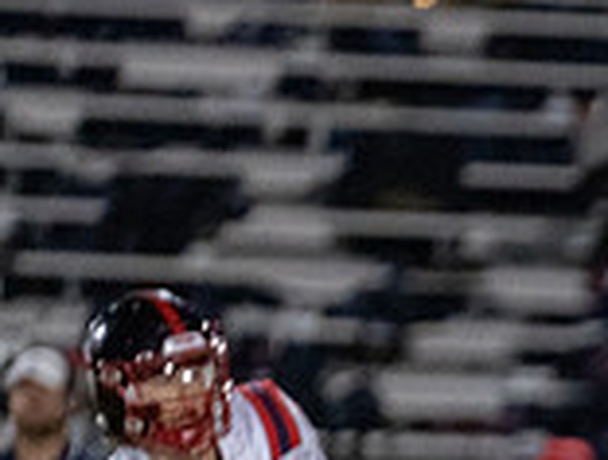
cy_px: 910
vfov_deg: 1.5
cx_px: 1198
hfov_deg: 1.9
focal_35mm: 1018
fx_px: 17935
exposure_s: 1/1250
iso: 4000
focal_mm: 200
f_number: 2.8
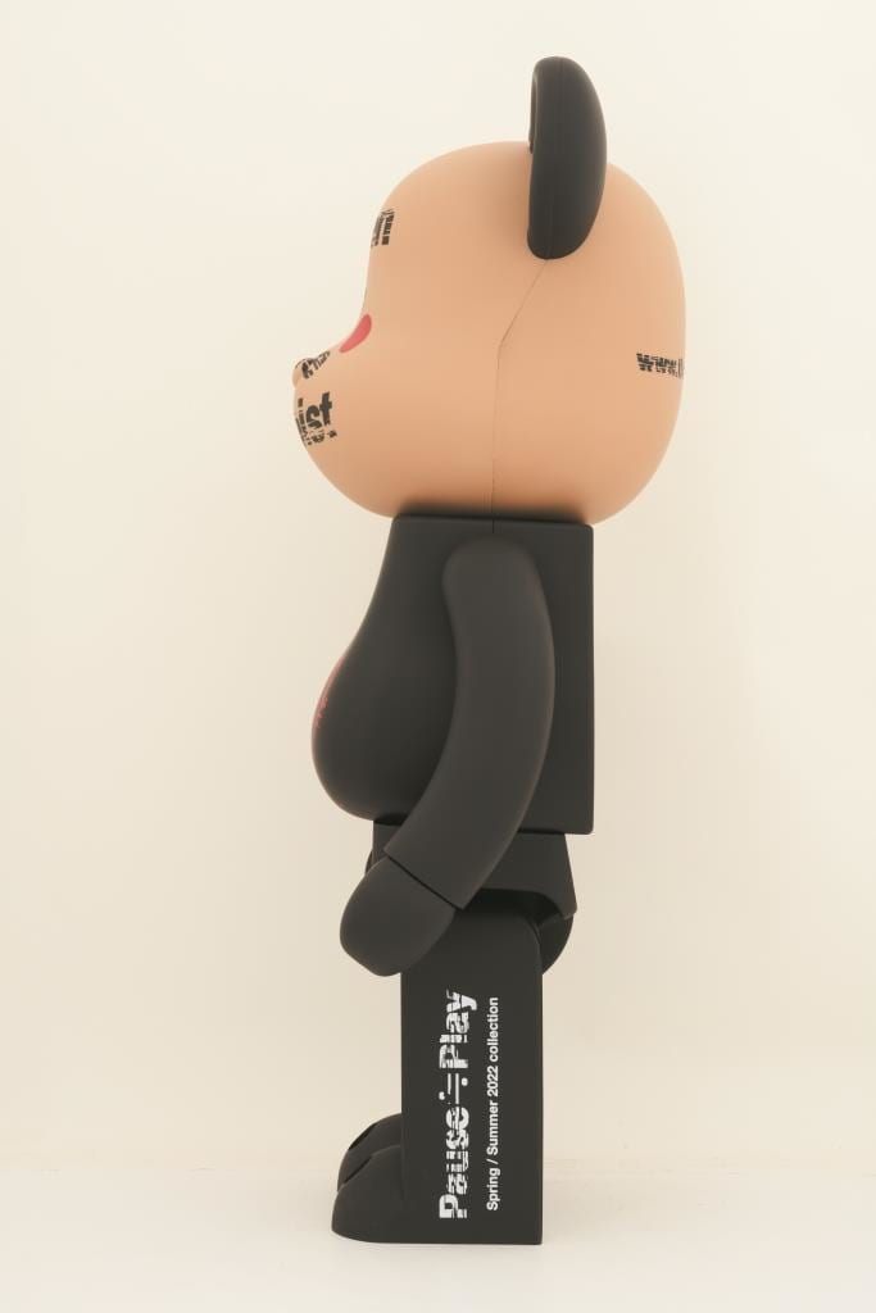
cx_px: 438
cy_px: 656
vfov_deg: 28.8
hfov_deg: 19.5
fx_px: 2554
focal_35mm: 70
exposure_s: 1/125
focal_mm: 70
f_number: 22
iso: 250
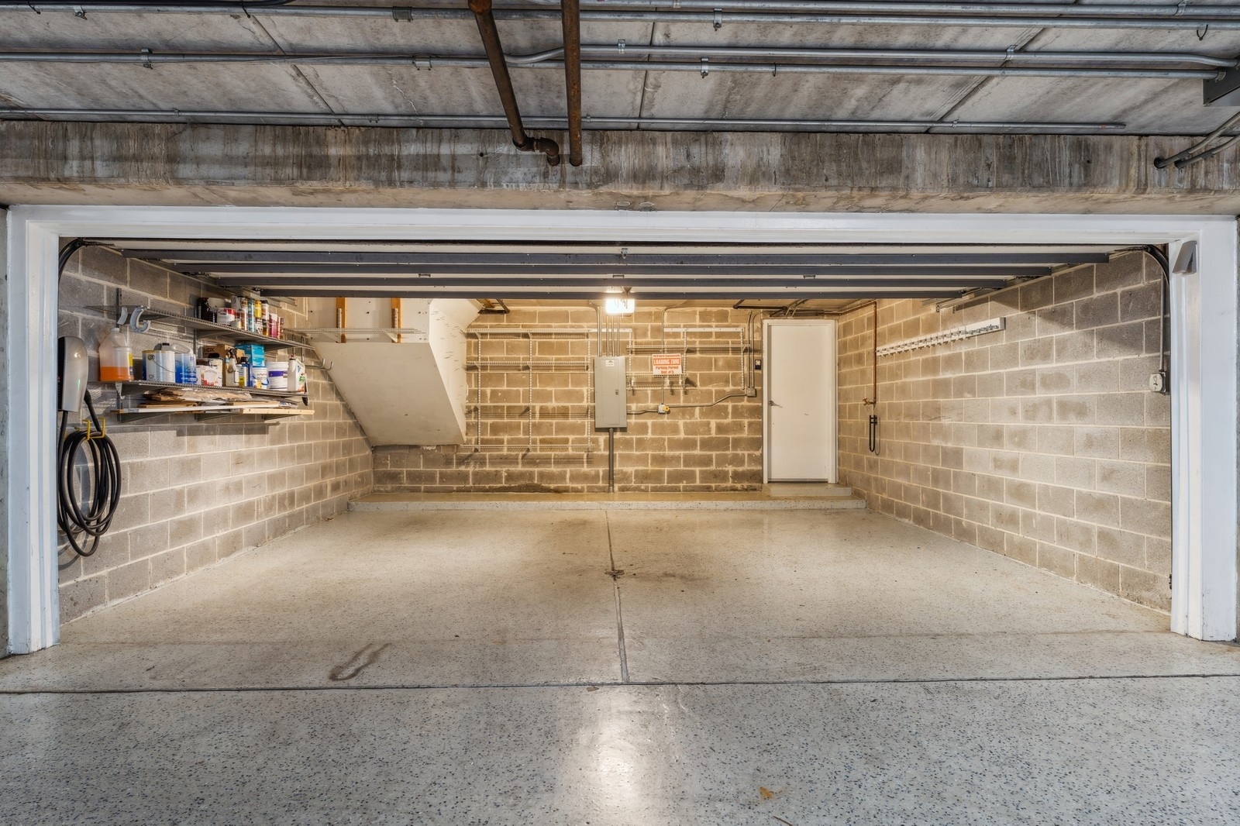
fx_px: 723
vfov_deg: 59.5
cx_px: 620
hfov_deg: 81.2
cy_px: 413
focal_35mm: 21
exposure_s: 1/1.67
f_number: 8
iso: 200
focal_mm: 21
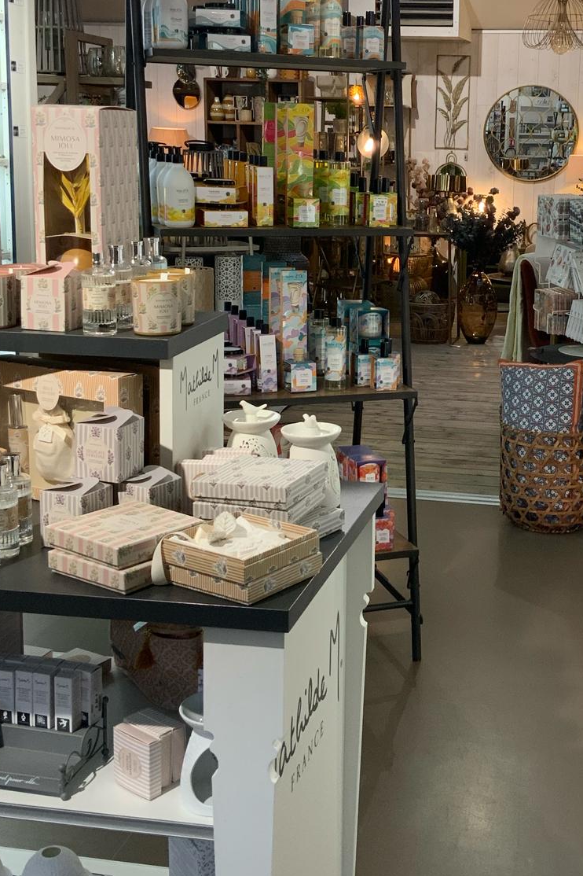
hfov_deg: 25.6
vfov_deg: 38.0
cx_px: 441
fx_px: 1264
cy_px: 351
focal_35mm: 52
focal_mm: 3
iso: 80
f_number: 1.8
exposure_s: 1/50
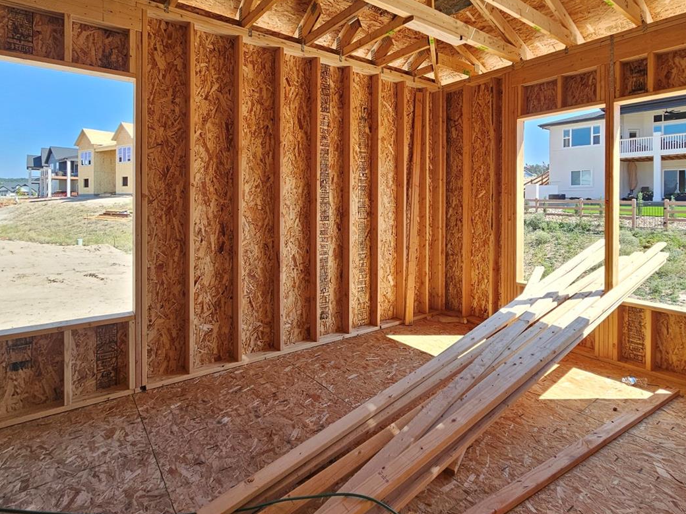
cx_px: 379
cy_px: 200
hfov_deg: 87.5
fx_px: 357
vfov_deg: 70.7
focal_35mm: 18
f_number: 2.2
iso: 50
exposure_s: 1/471
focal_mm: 2.2
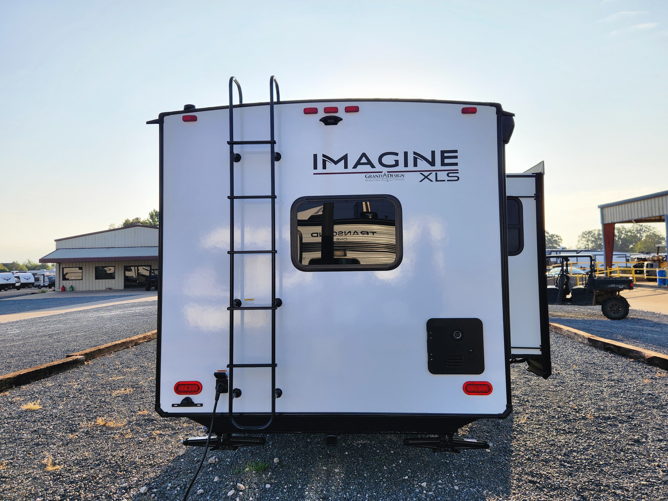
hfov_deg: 69.4
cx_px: 341
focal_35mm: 25
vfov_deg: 54.9
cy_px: 241
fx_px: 482
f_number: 1.8
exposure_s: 1/1889
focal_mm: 5.4
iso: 20
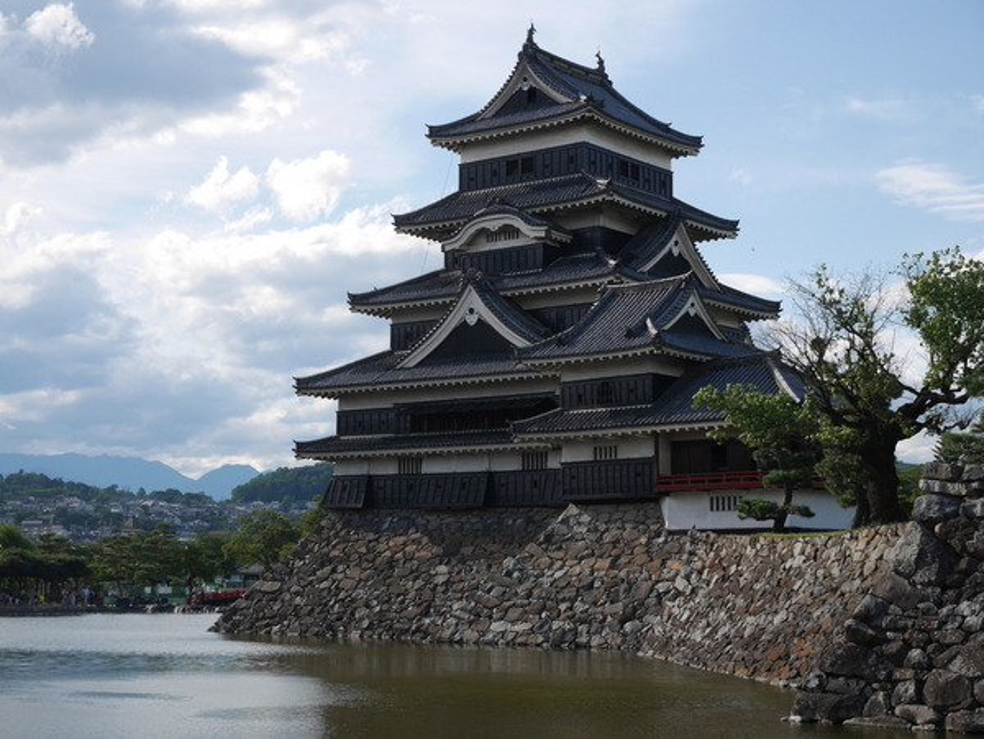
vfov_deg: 23.0
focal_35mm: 64
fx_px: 1821
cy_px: 370
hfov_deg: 30.2
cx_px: 492
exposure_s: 1/320
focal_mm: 32
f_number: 8
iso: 200
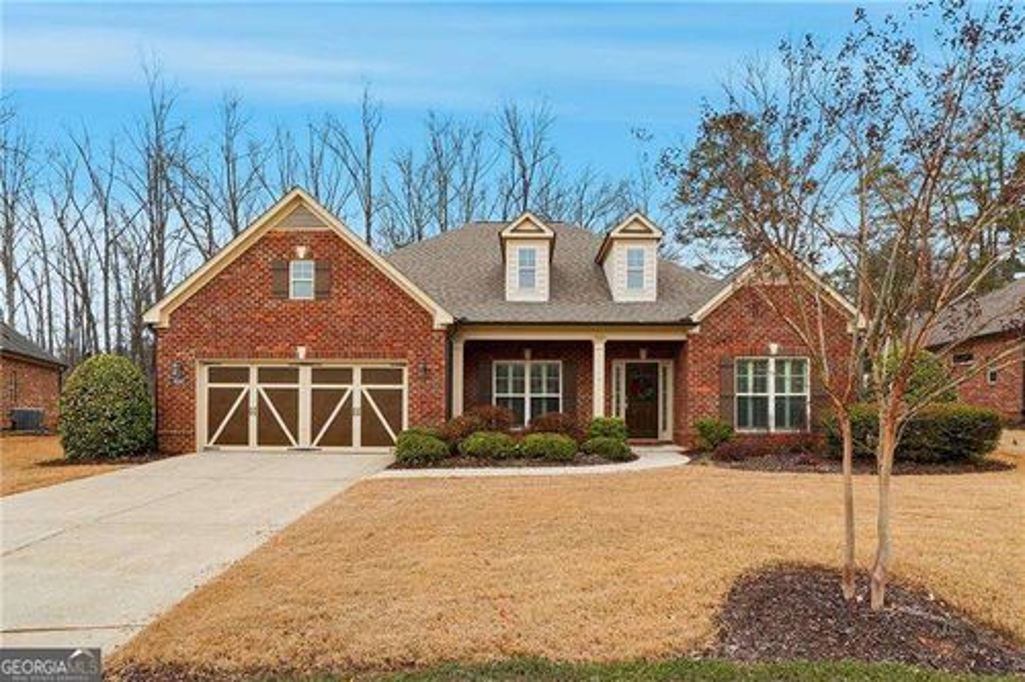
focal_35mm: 19
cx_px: 512
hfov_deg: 87.7
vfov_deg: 65.2
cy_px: 341
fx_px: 534
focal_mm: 12.5
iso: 200
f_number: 9
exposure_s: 1/320
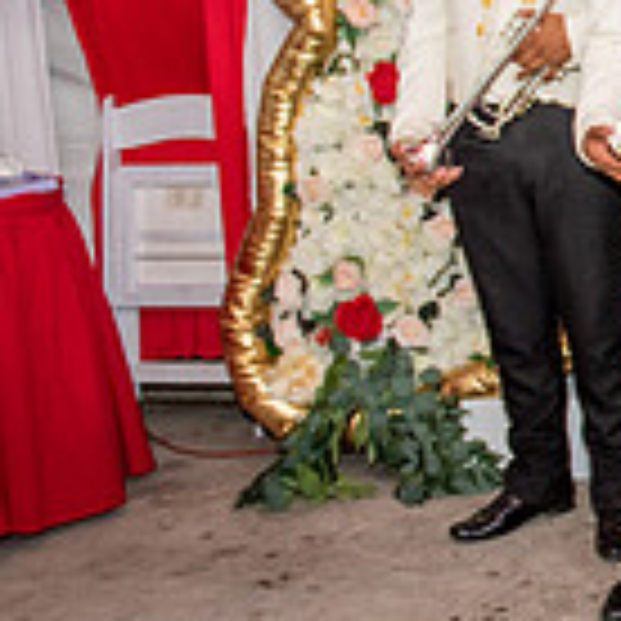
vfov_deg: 19.9
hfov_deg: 16.5
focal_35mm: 86
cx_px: 1156
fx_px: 1745
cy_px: 101
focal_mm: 24
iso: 800
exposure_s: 1/160
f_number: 3.2
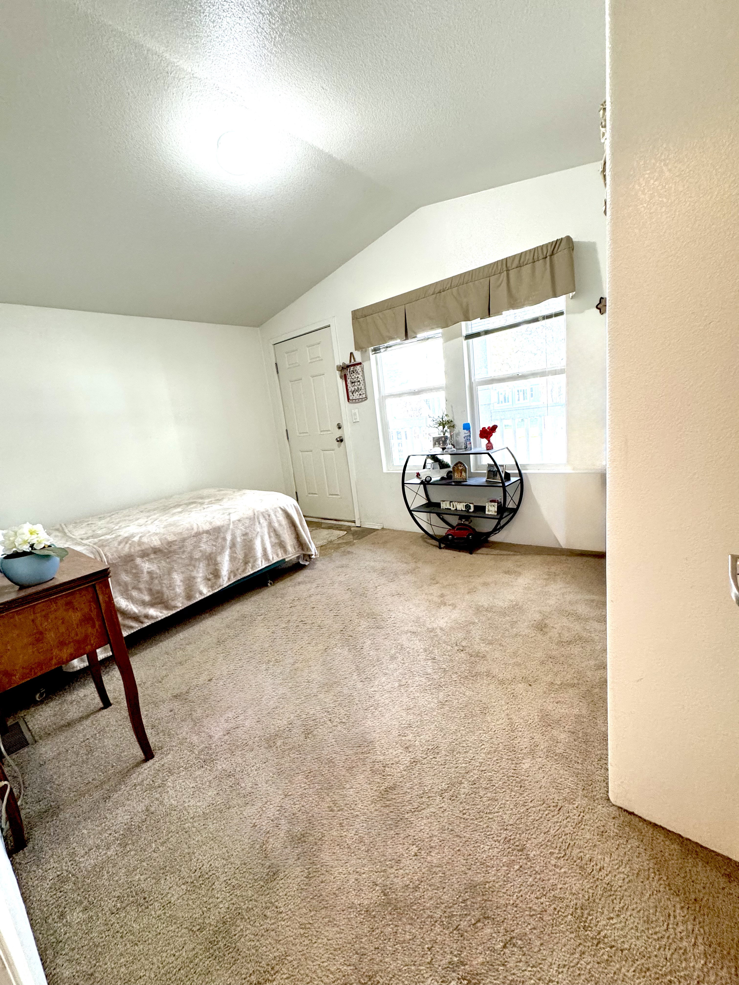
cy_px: 492
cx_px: 370
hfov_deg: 85.7
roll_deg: +7.8
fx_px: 399
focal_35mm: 14
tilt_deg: -10.7
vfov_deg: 102.1
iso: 250
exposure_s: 1/60
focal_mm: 2.22
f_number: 2.2
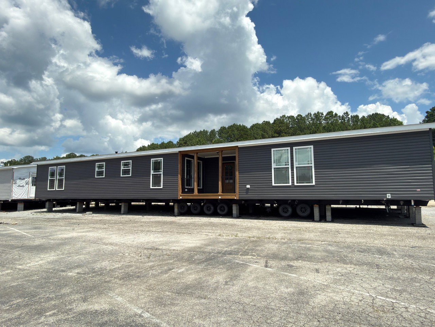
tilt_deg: +7.5
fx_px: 276
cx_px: 218
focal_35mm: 22
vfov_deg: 61.1
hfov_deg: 76.4
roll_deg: -0.2
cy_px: 164
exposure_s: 1/600
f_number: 2.2
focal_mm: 2.22
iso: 25
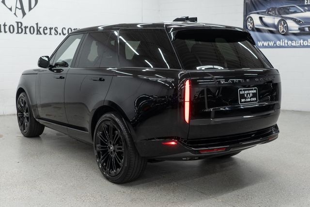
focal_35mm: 42
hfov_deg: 46.4
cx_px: 155
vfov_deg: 31.9
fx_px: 362
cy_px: 104
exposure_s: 1/40
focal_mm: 28
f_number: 3.2
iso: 200
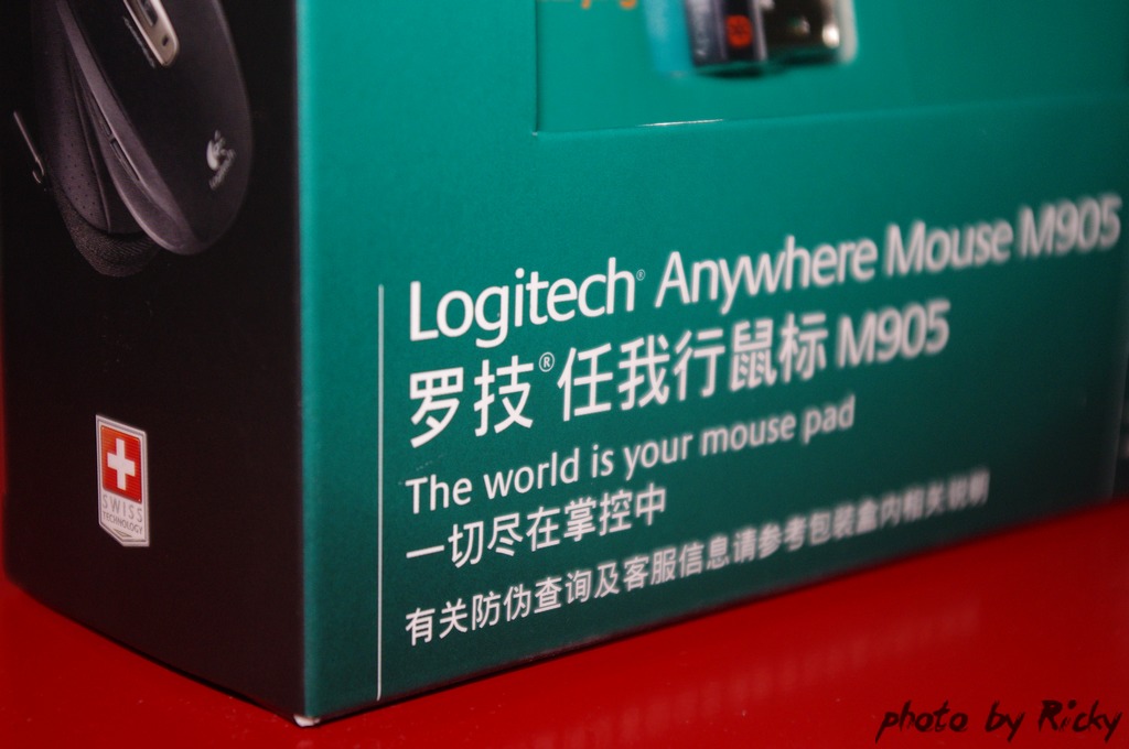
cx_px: 564
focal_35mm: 72
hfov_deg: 28.1
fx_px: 2255
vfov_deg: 18.9
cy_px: 374
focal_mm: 47.5
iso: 800
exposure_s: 1/30
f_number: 5.6
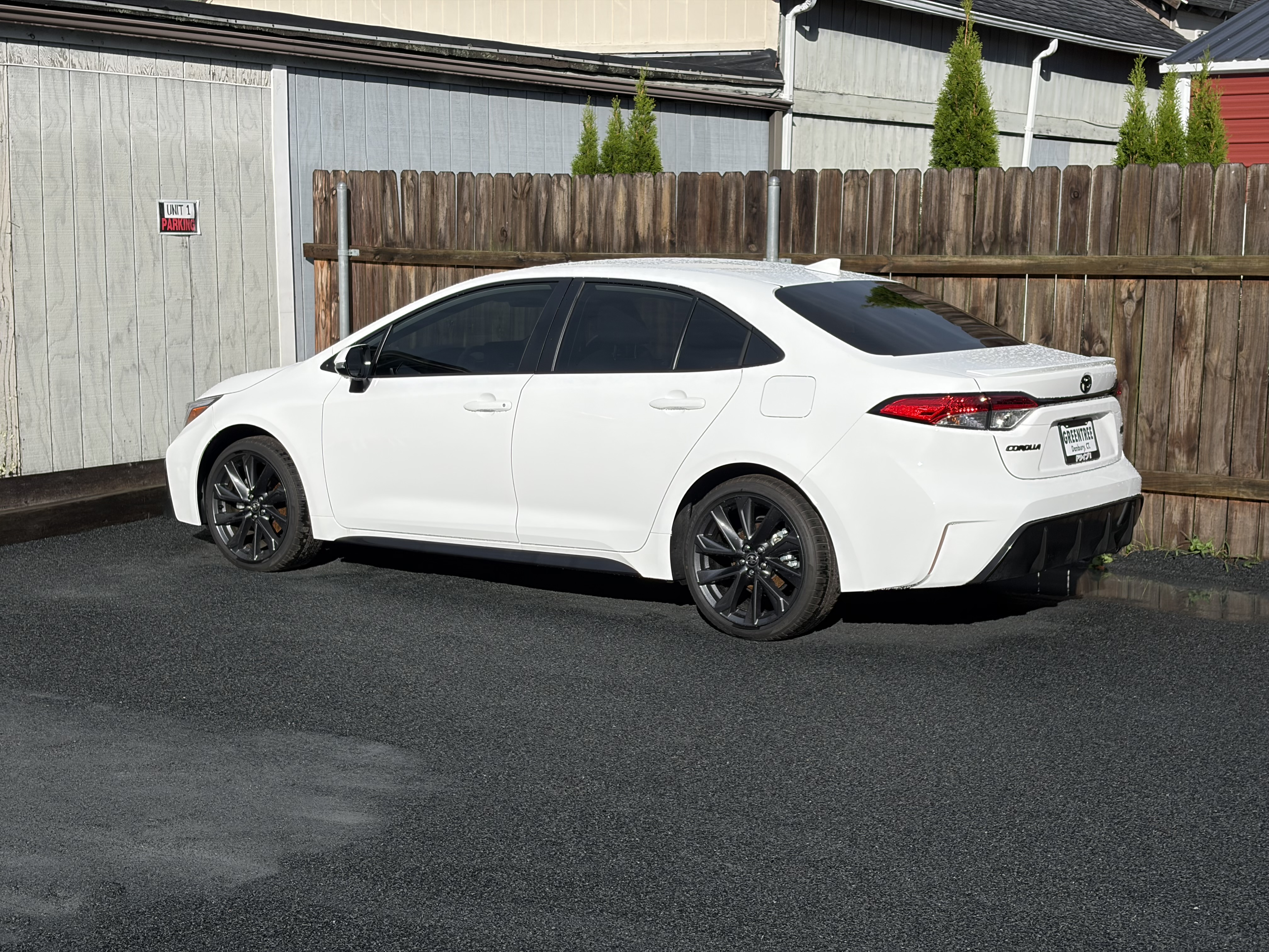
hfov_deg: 36.8
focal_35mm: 52
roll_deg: +1.3
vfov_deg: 28.0
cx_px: 634
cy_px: 476
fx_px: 1906
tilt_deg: -7.5
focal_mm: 5.96
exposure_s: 1/8850
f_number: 1.6
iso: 40
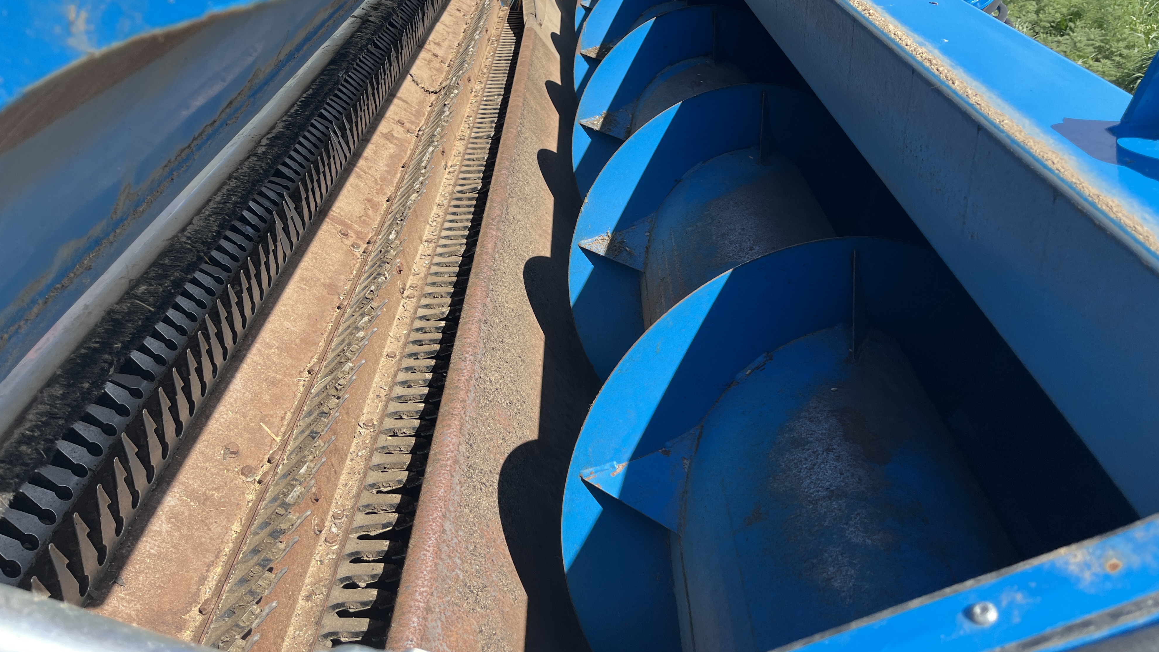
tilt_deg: -27.5
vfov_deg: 39.8
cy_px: 228
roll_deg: -4.4
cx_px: 587
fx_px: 891
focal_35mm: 29
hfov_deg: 66.1
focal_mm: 5.1
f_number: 1.6
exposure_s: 1/1477
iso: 50
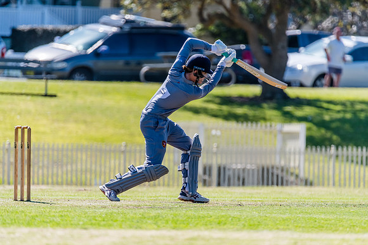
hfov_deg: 3.4
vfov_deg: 2.2
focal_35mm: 615
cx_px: 184
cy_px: 122
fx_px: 6287
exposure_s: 1/2000
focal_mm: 600
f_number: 6.3
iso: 640
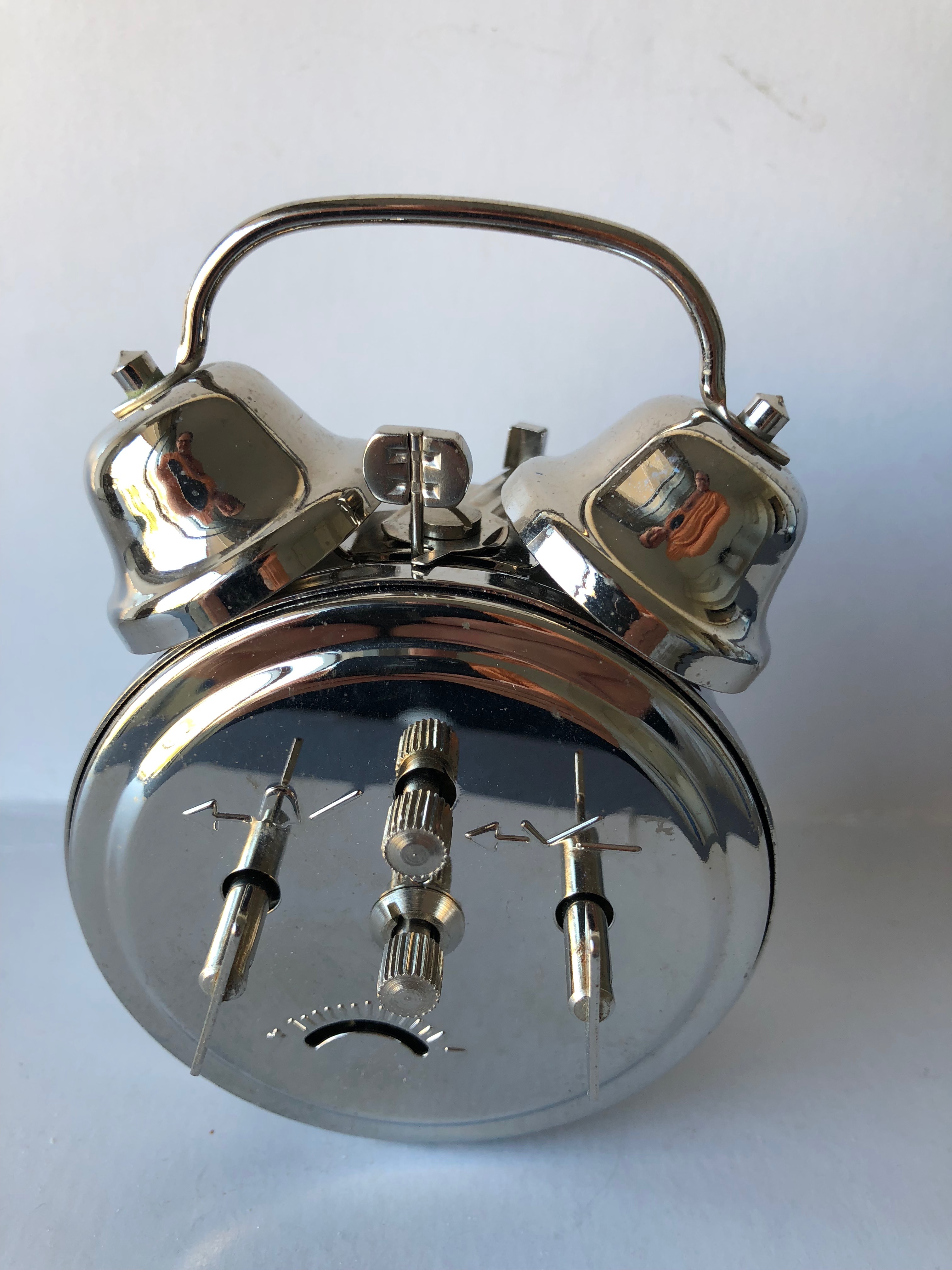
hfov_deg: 48.2
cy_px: 635
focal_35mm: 29
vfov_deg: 61.7
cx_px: 476
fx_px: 1063
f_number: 1.8
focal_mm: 3.99
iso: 32
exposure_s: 1/101
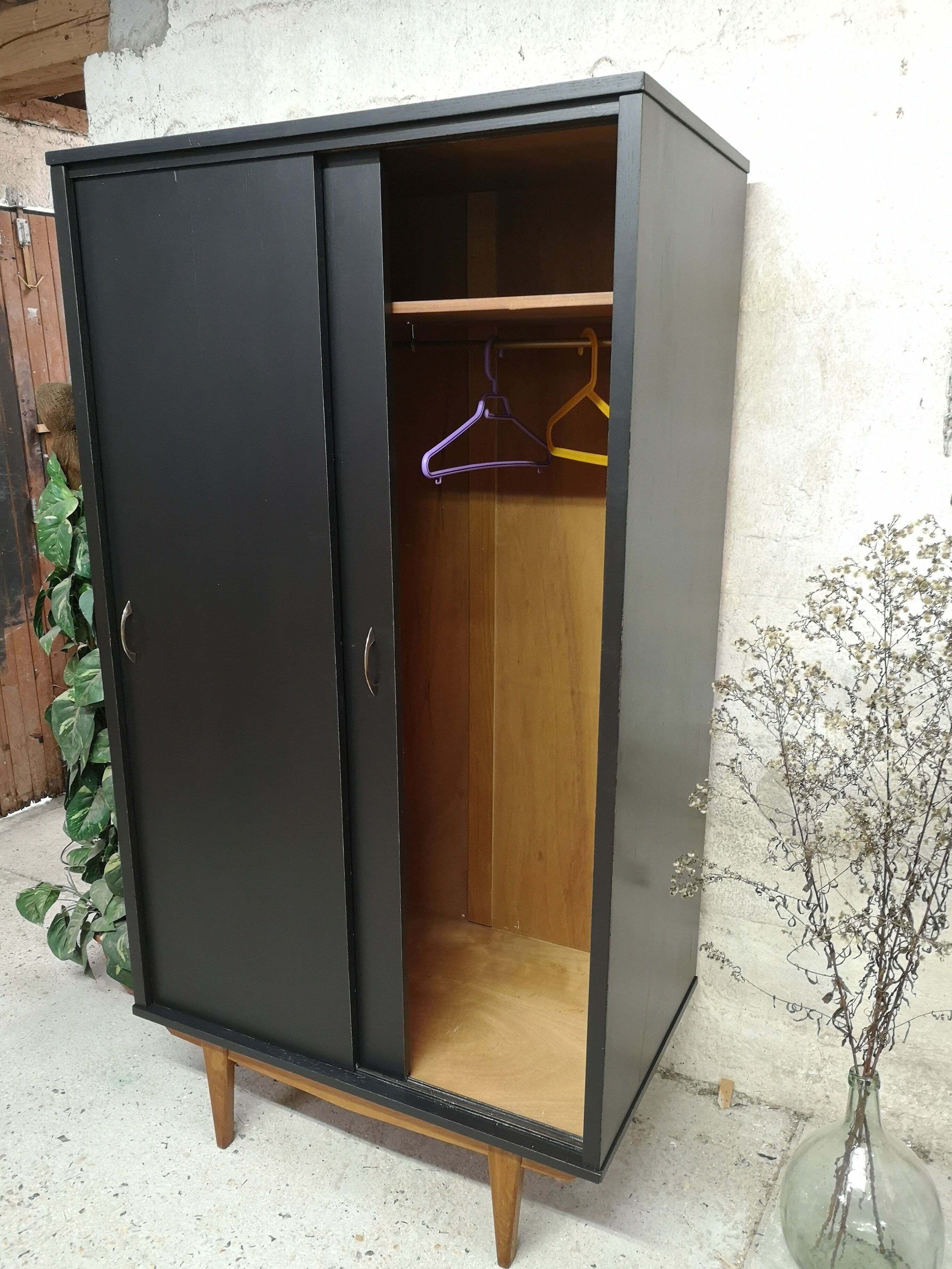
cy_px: 634
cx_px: 476
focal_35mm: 27
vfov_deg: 65.3
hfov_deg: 51.4
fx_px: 990
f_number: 1.8
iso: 400
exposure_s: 1/25
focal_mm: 5.58
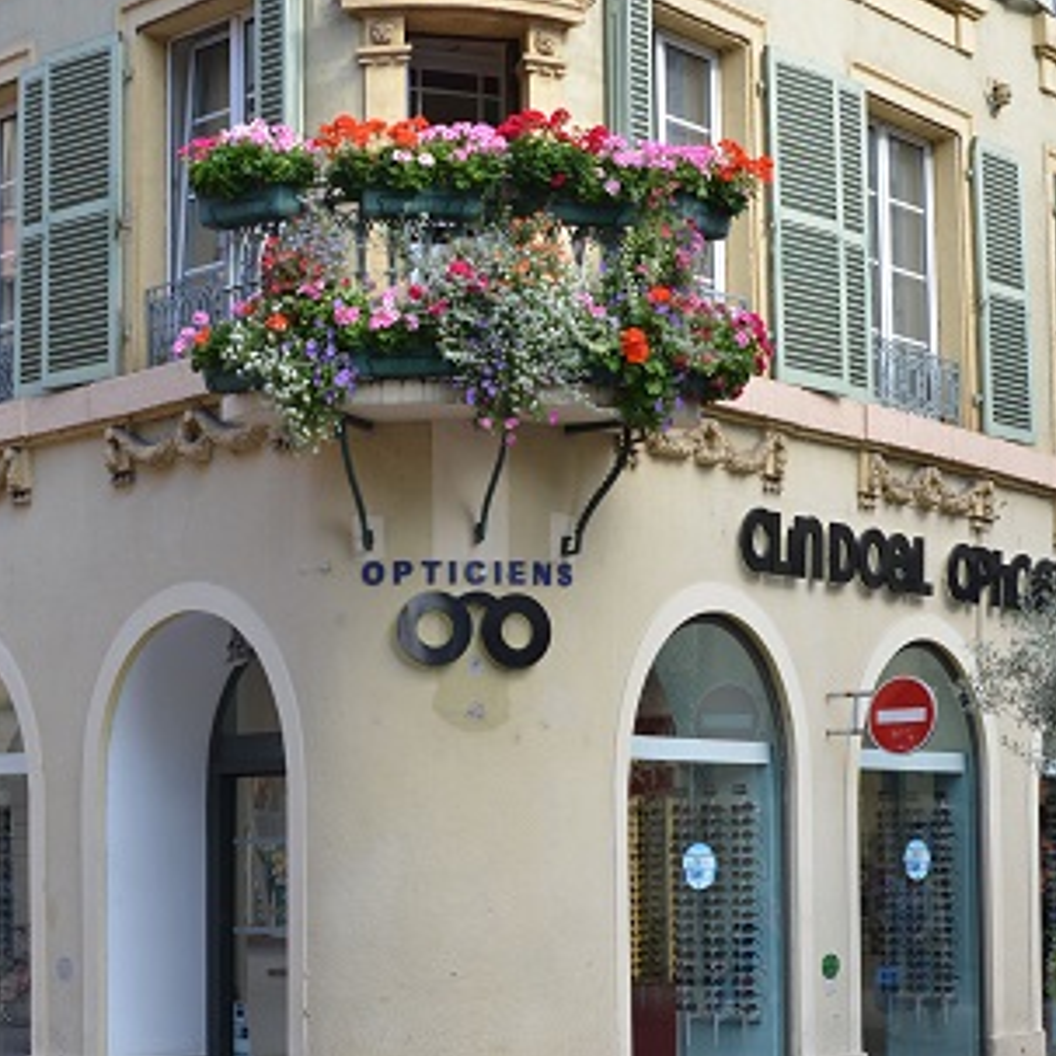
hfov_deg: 21.1
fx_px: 2830
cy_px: 622
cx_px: 390
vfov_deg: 21.1
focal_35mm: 82
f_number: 7.1
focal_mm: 50
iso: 640
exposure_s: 1/800
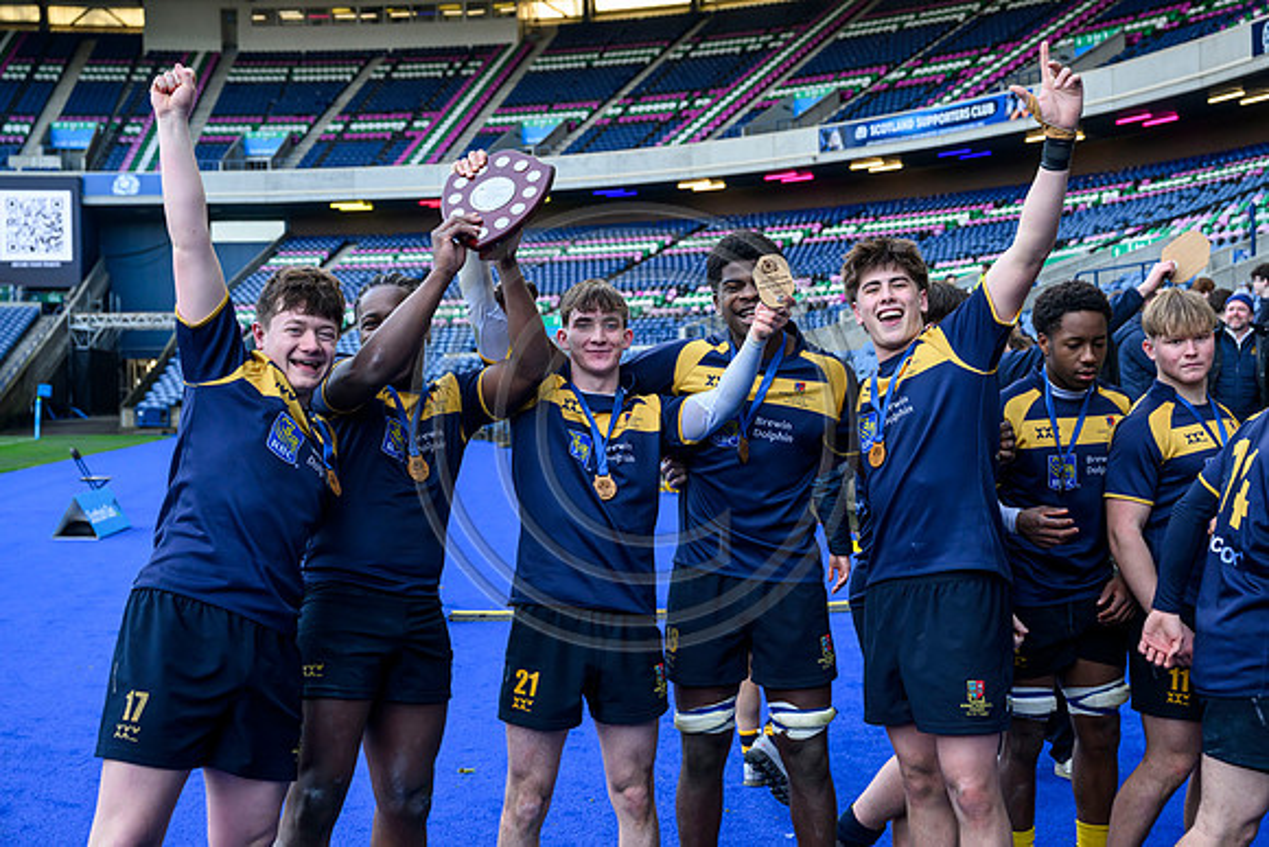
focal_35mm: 45
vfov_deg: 29.9
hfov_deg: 43.6
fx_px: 1587
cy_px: 424
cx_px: 634
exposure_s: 1/500
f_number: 5
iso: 1250
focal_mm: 45
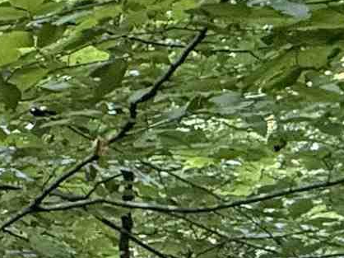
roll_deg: +1.1
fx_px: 1023
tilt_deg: +11.7
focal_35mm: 103
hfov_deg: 12.8
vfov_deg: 14.2
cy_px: 221
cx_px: -556
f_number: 2.2
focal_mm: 2.22
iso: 500
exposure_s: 1/60
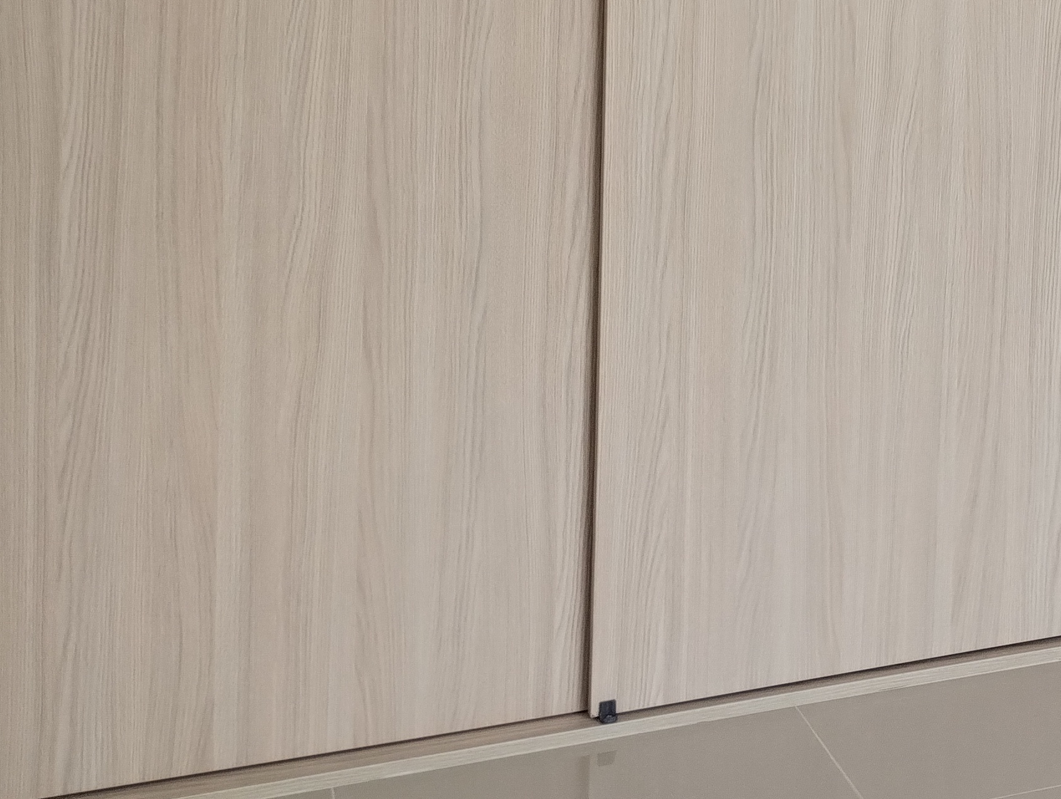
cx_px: 1143
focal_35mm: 67
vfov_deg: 20.6
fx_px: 2057
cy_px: -155
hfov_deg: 26.8
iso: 178
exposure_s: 1/120
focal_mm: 4.27
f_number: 1.8
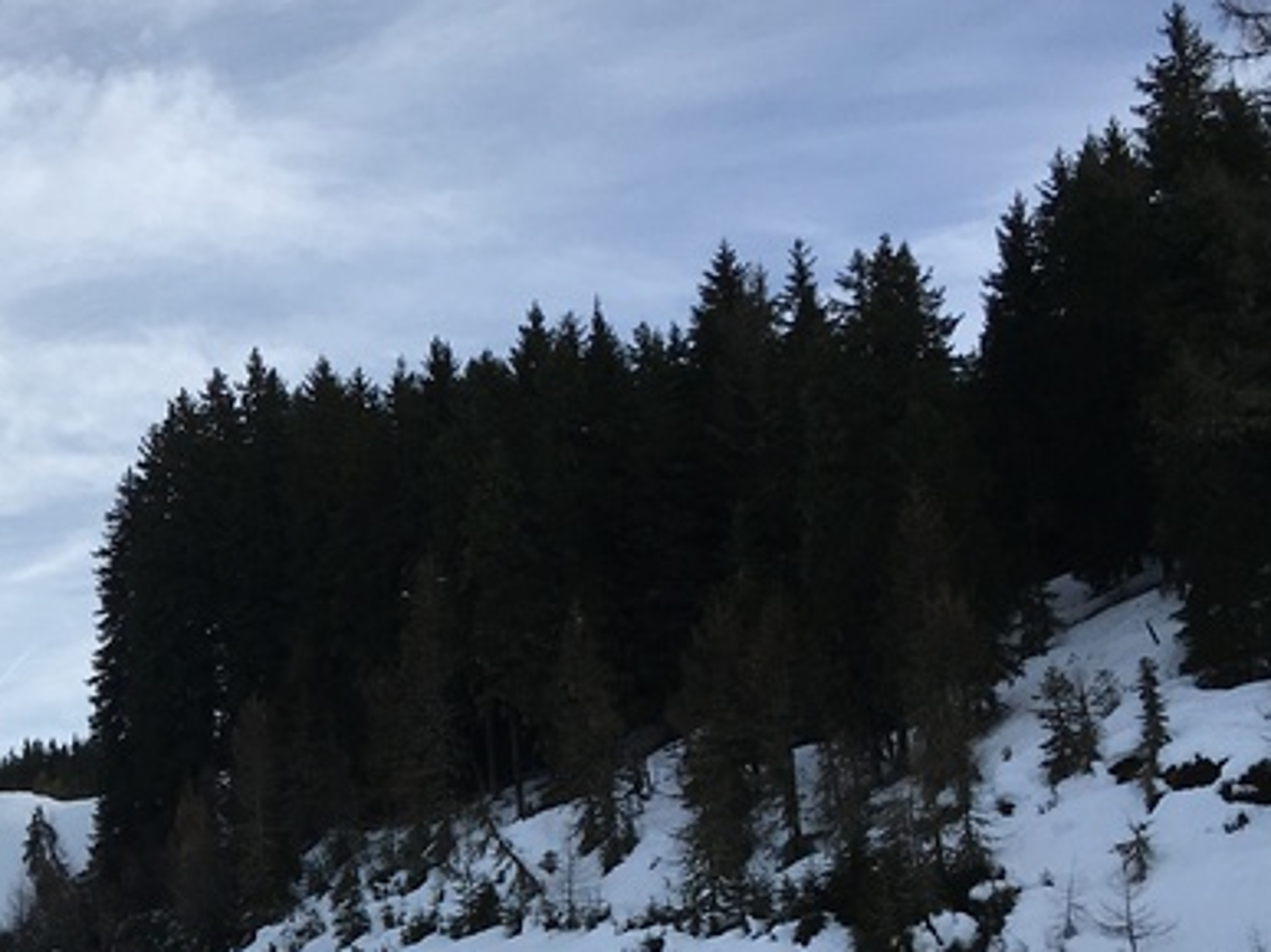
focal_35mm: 72
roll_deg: -0.4
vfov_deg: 19.8
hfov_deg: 25.1
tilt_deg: +13.5
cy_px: 945
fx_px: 2643
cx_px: -128
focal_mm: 4.15
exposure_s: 1/1832
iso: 25
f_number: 2.2
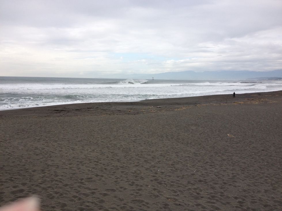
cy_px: 106
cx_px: 141
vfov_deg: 40.7
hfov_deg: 52.6
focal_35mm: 35
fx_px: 285
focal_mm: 4.28
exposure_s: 1/1104
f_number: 2.4
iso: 50
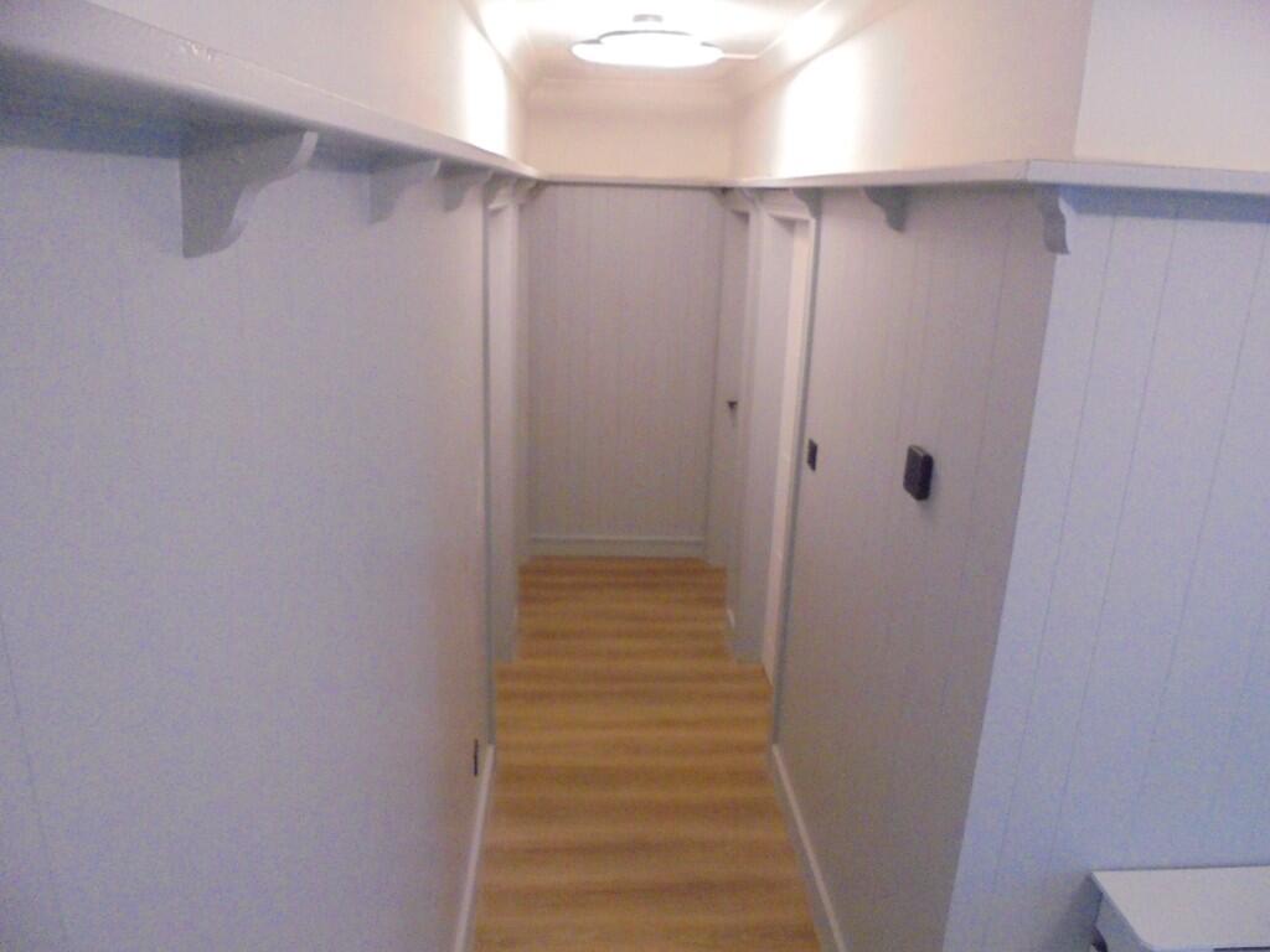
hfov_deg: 67.3
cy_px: 476
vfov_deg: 53.1
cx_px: 635
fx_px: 954
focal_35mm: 26
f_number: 3.5
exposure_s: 1/40
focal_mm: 4.6
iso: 800
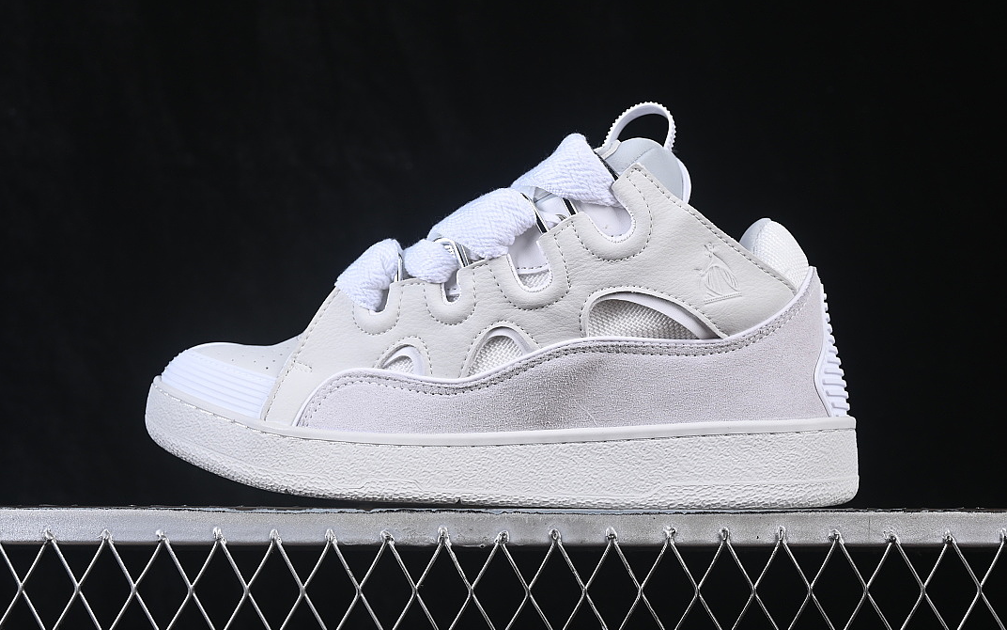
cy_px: 298
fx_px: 2113
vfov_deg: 16.9
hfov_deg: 26.8
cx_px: 505
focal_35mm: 77
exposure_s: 1/80
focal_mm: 50
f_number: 8
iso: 160
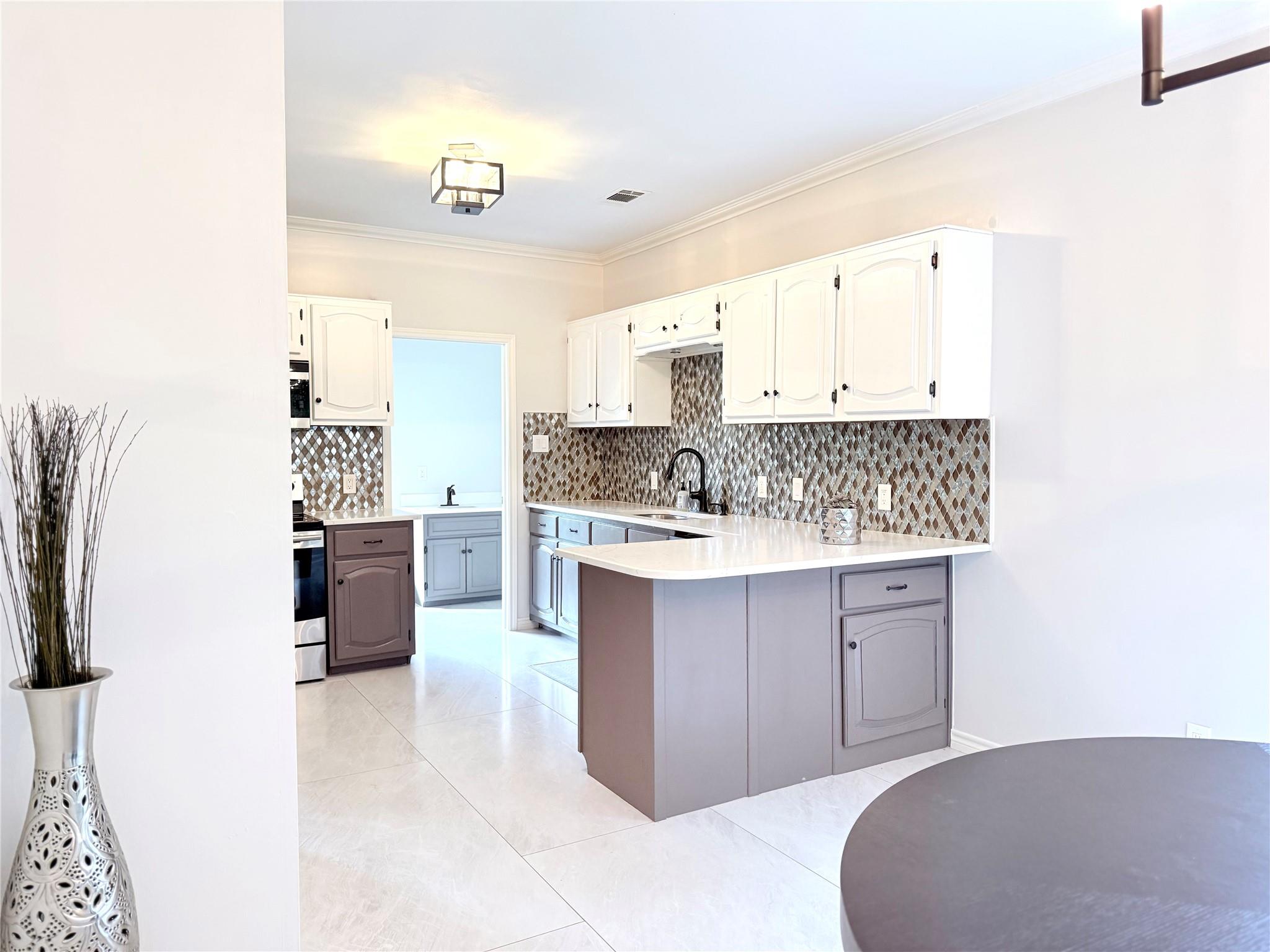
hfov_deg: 71.6
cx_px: 635
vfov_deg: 56.8
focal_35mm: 24
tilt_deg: -2.0
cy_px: 476
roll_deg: +0.3
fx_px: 881
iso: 200
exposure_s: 1/120
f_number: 1.78
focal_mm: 6.76
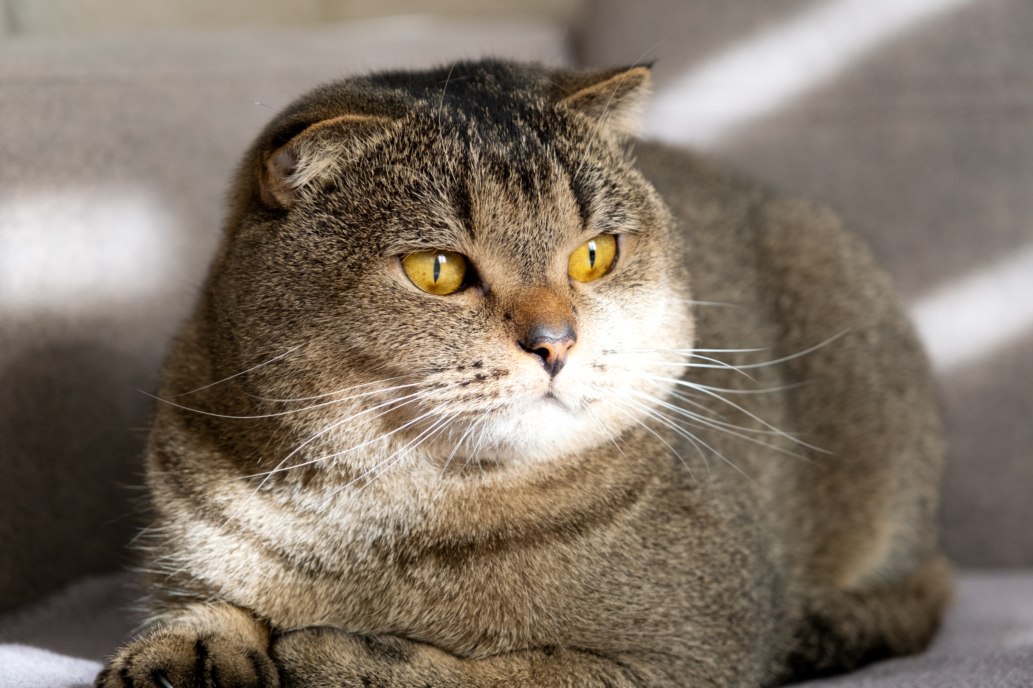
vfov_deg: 14.0
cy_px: 344
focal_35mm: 98
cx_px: 516
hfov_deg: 20.8
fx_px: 2812
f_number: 4
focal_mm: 65.2
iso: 640
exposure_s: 1/100
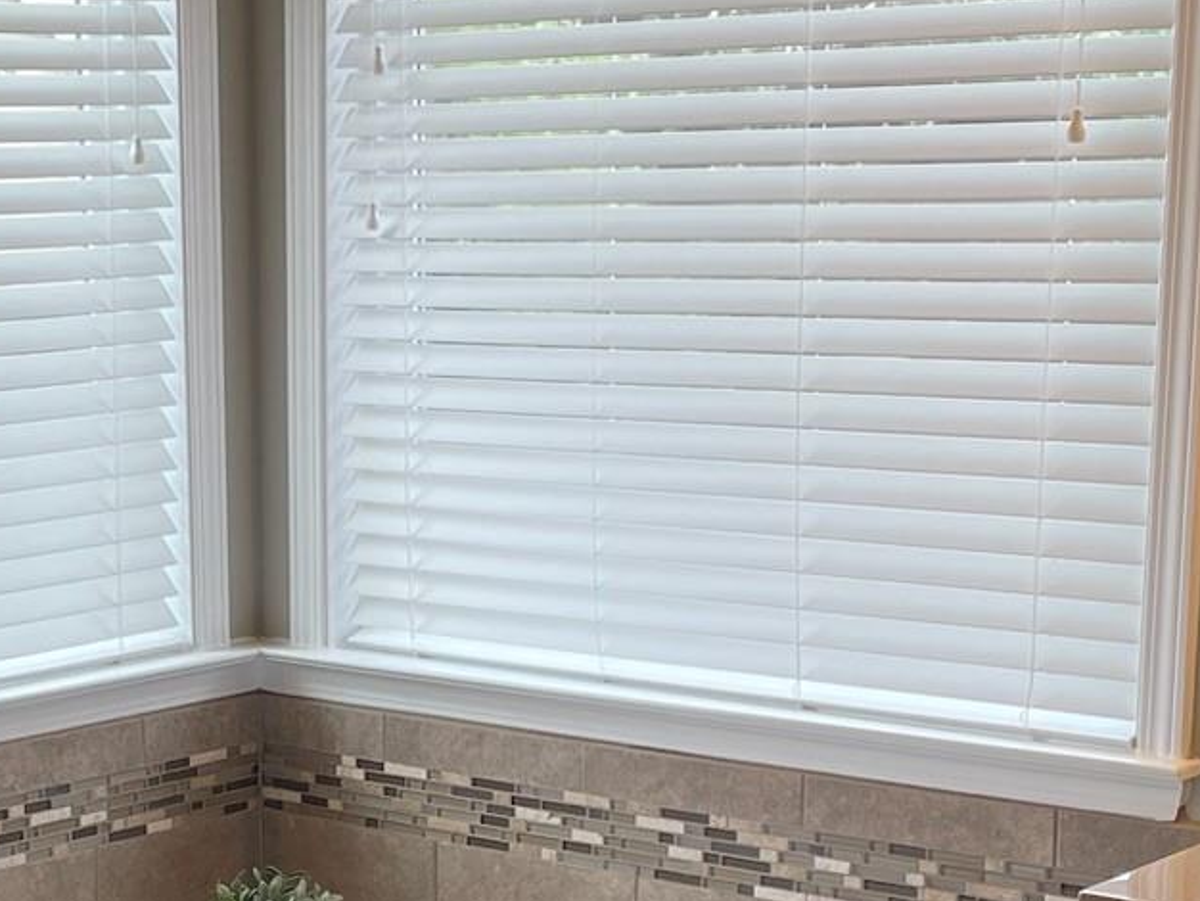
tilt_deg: -13.3
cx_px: 220
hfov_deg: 22.7
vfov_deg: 17.1
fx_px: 2948
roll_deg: +1.1
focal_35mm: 85
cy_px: 851
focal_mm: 4.2
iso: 50
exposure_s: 1/120
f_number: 1.6
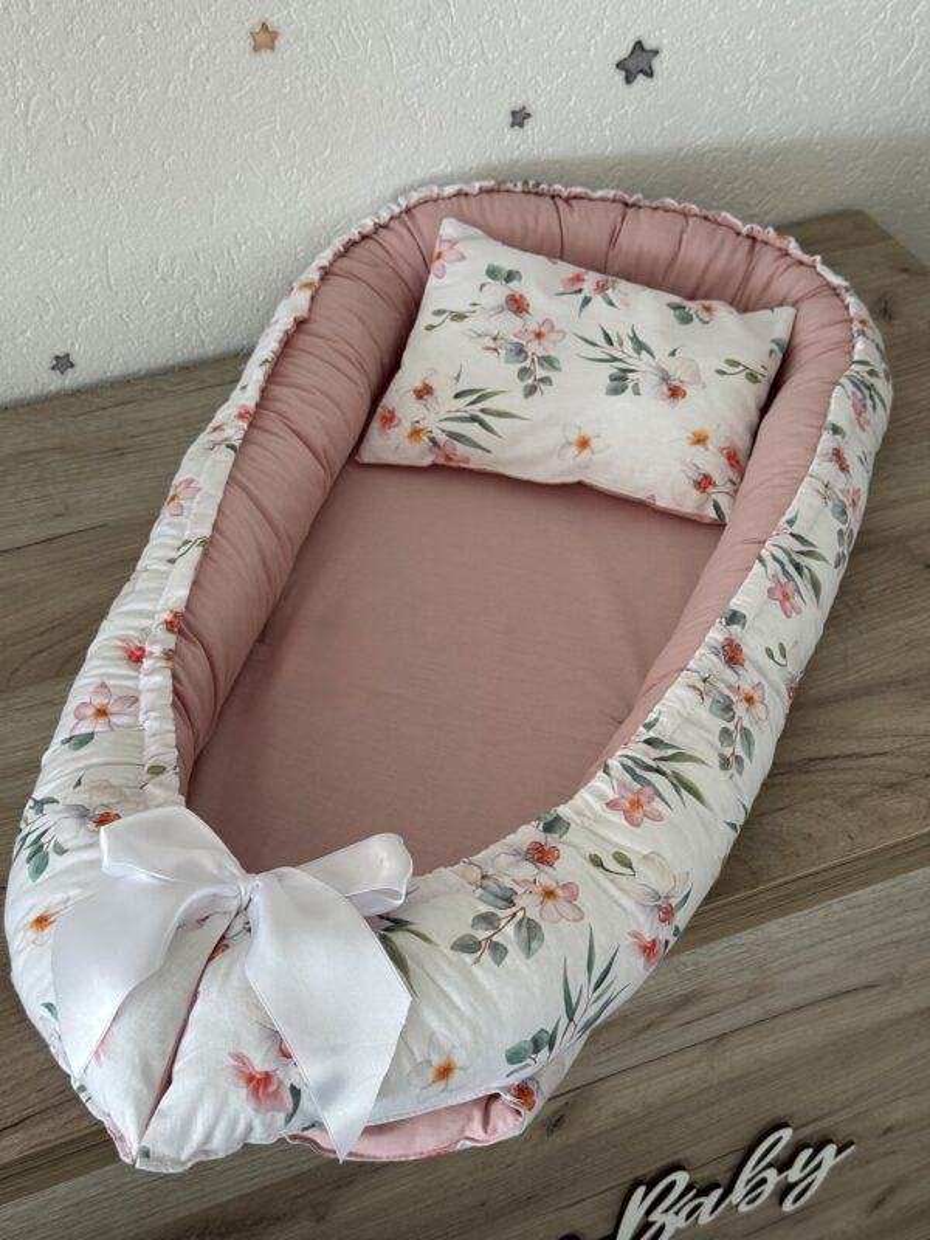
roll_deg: +0.2
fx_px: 1719
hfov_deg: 30.3
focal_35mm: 48
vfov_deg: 39.7
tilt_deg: -42.8
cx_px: 465
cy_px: 620
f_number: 1.78
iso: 50
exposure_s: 1/121
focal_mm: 6.76
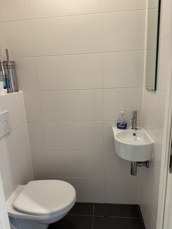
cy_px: 114
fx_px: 159
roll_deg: +2.6
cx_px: 86
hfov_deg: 56.8
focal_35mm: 24
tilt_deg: -12.7
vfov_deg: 71.6
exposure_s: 1/100
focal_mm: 6.76
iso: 200
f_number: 1.78
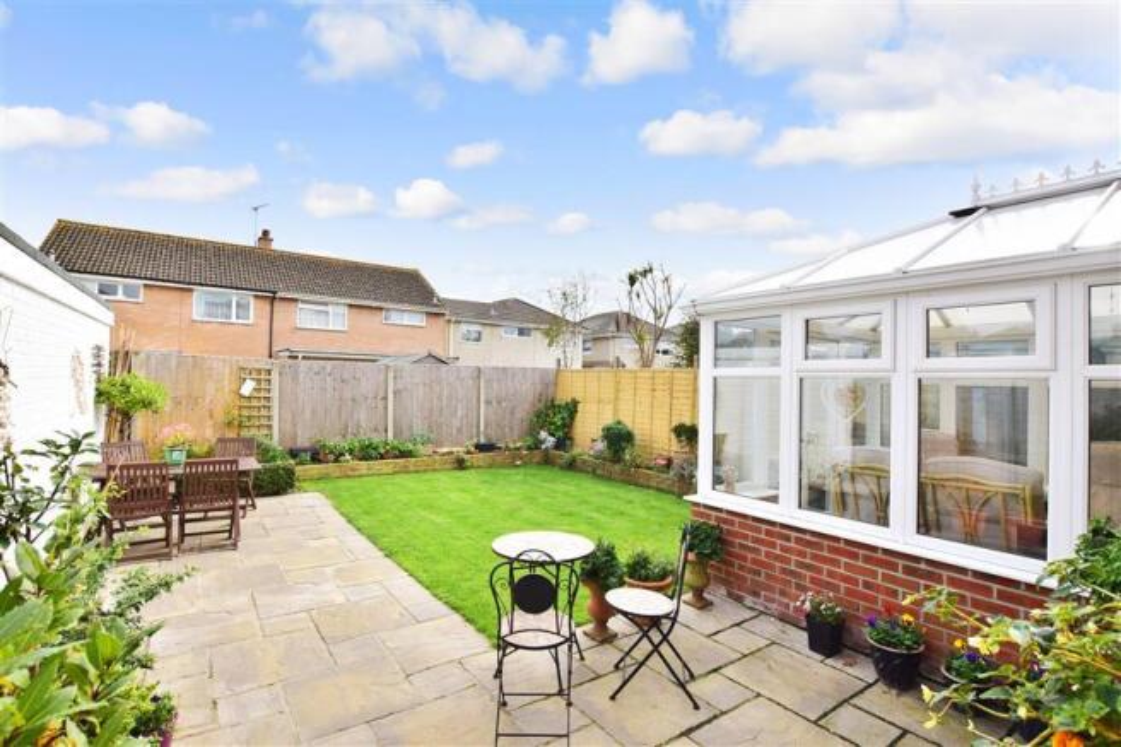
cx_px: 560
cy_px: 374
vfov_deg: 72.0
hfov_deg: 95.0
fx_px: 514
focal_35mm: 16
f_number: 13
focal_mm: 11
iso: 400
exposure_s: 1/320
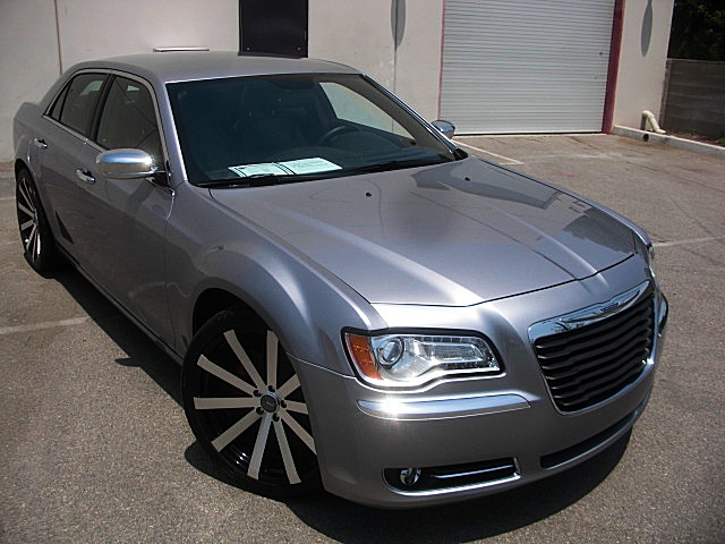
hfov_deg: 51.4
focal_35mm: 36
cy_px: 272
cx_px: 362
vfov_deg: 39.7
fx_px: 754
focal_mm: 6.3
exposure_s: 1/200
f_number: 7.9
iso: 50
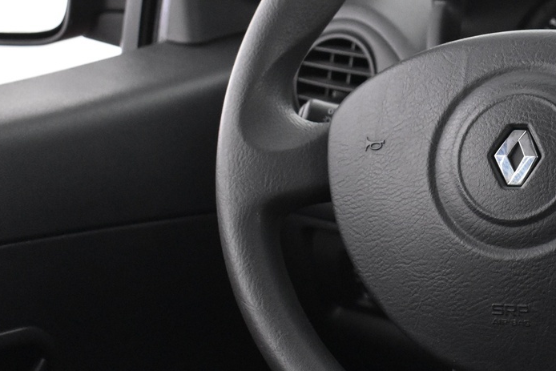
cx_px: 512
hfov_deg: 20.4
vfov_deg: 14.0
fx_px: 1514
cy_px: 150
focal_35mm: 98
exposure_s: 1/30
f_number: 4.2
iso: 3200
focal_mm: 28
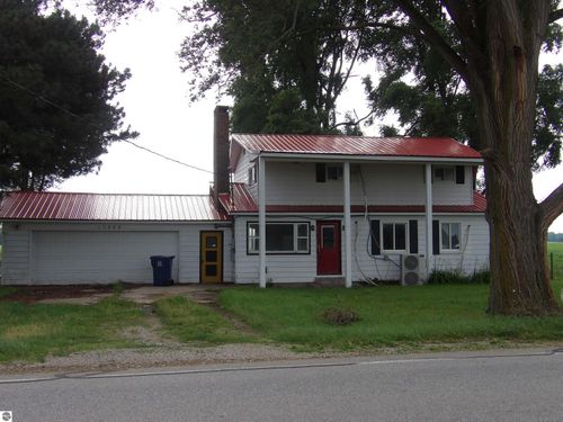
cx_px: 282
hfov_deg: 47.9
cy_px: 211
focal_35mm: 39
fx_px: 634
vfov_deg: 36.8
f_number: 3.7
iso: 100
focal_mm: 7
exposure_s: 1/539
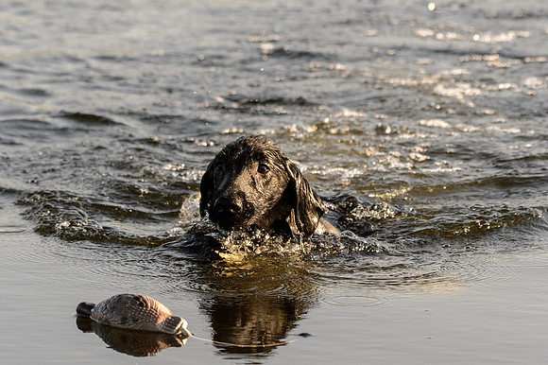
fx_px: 6217
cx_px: 220
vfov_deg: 3.4
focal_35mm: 409
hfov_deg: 5.0
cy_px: 252
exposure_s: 1/1600
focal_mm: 220
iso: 900
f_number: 6.3
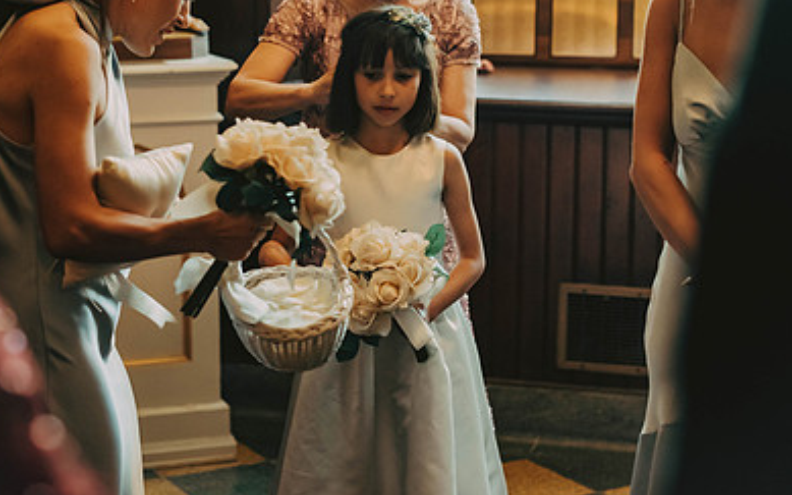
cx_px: 318
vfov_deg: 17.0
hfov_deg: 27.1
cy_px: 113
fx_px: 1640
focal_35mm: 76
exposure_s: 1/200
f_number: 2.2
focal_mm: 50
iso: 1250
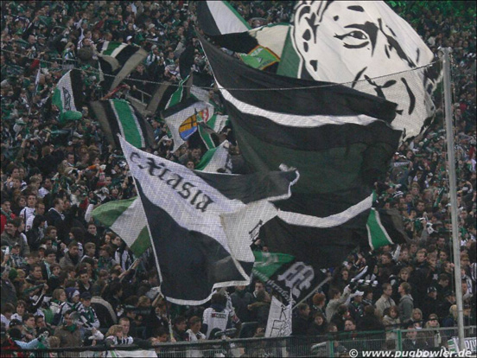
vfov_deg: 7.7
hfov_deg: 10.2
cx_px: 238
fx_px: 2659
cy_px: 179
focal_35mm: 193
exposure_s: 1/125
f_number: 3.6
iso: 400
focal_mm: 32.1
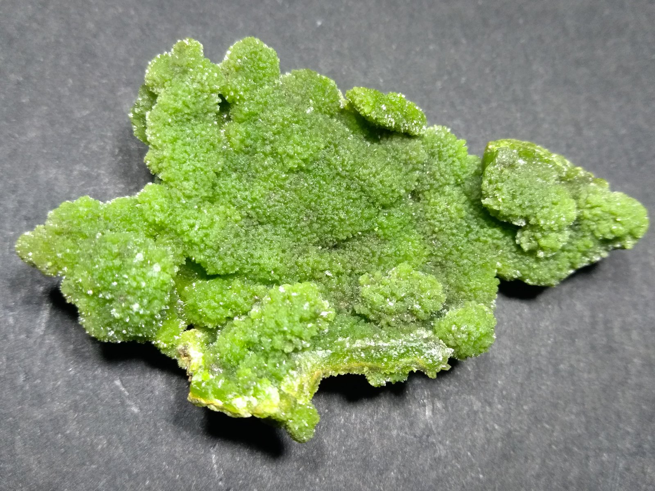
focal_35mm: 26
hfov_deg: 67.3
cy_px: 246
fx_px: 492
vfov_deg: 53.1
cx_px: 328
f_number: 2
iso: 332
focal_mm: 3.54
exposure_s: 1/33.3
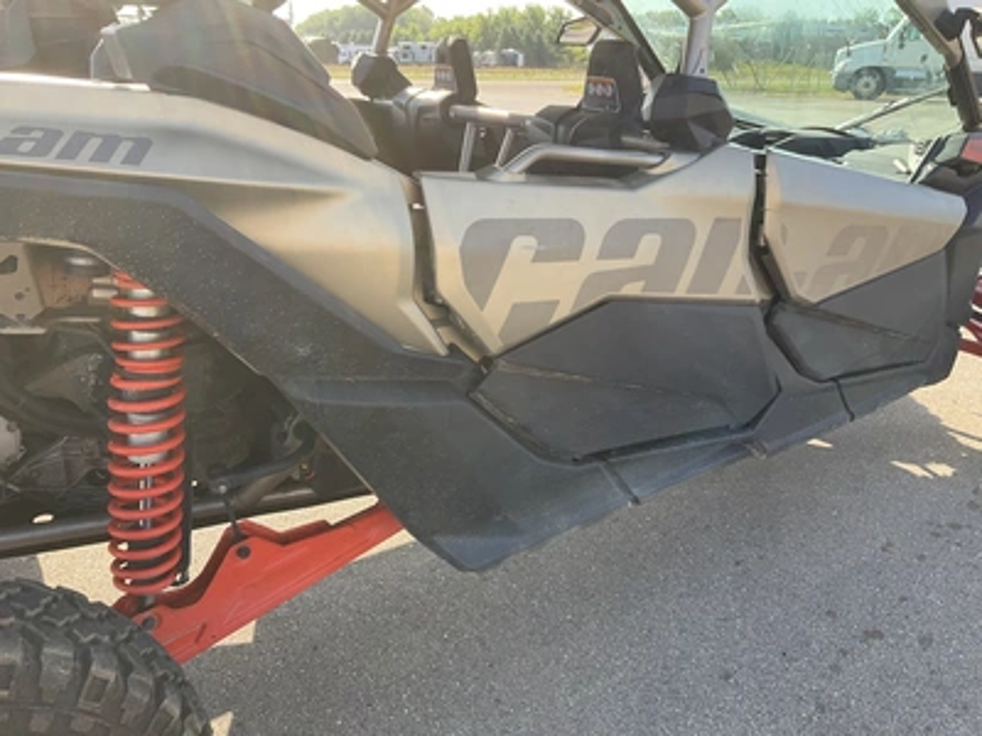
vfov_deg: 48.2
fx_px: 823
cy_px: 368
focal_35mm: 29
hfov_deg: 61.7
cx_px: 491
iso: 25
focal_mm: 3
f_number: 1.8
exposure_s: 1/365
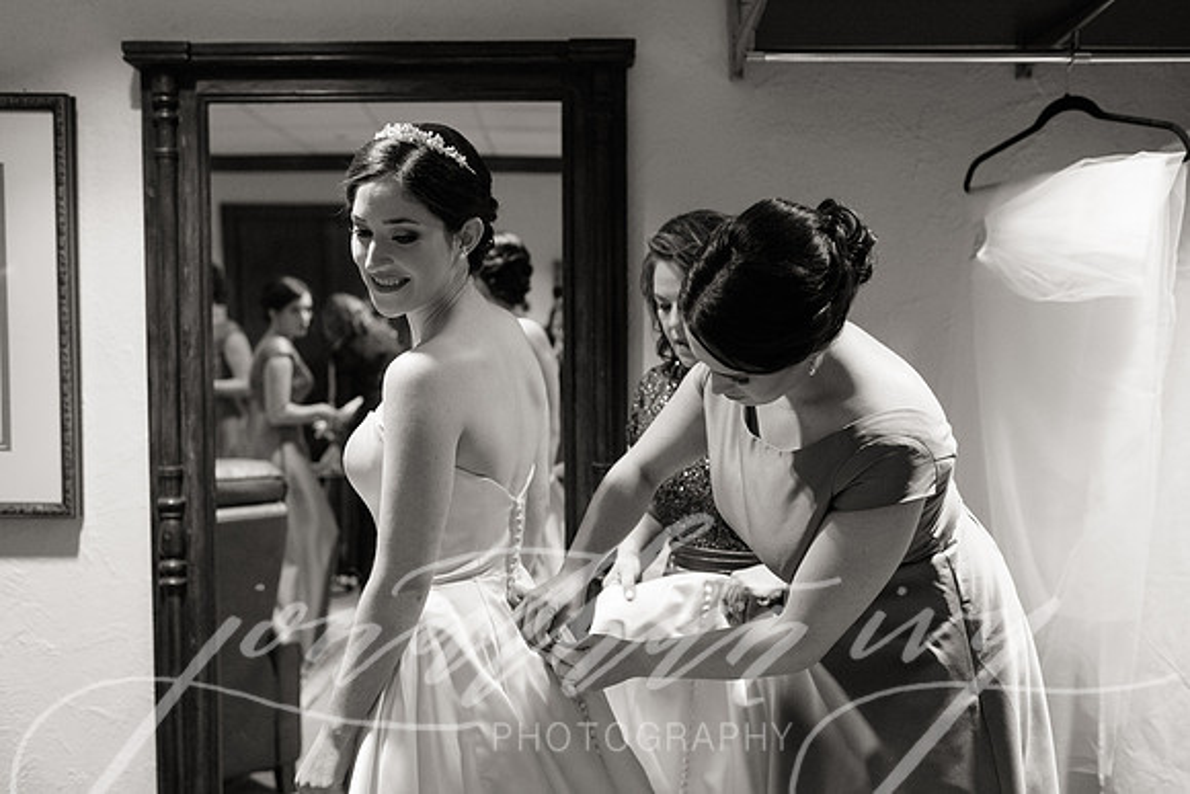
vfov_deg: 37.9
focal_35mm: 35
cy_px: 397
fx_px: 1157
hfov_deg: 54.4
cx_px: 595
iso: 3200
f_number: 2.8
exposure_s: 1/160
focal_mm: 35
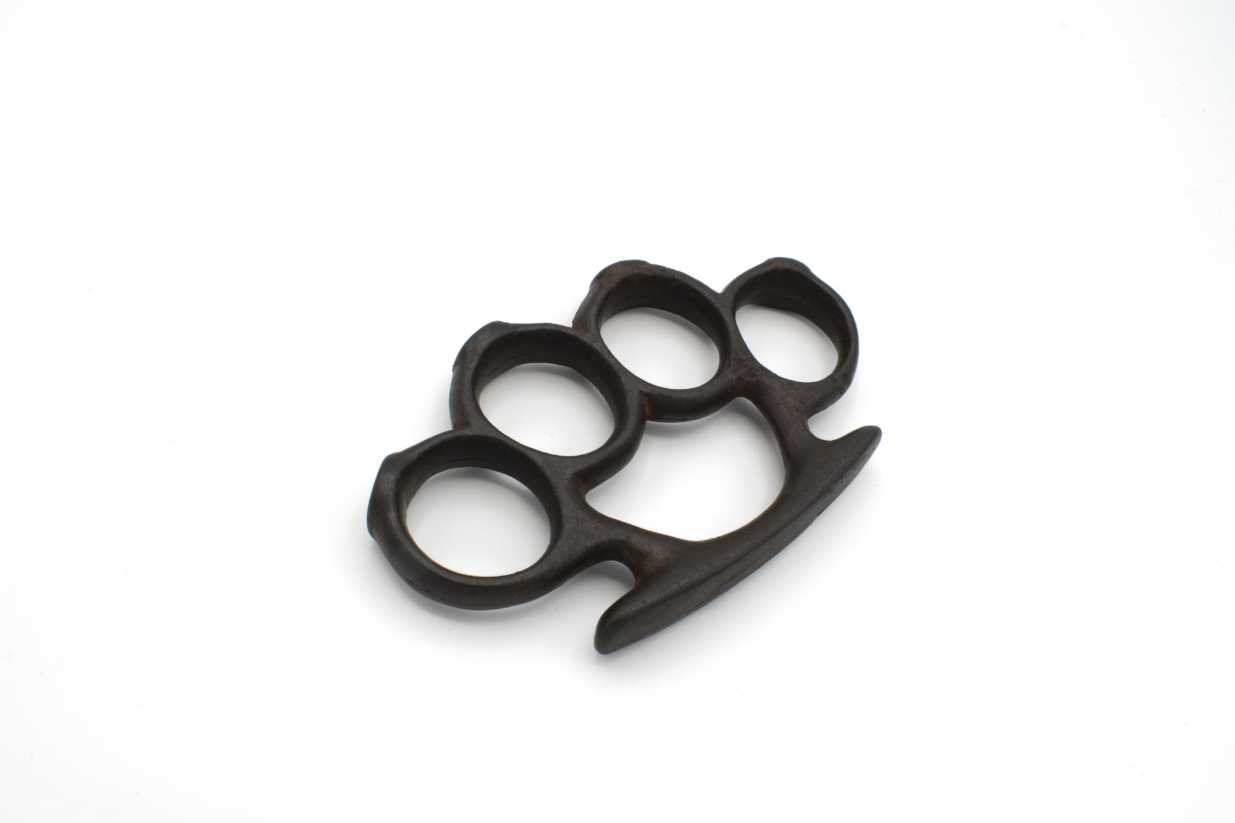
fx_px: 926
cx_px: 618
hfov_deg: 67.4
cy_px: 412
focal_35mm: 27
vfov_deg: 47.9
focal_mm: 18
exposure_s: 1/60
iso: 200
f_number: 16
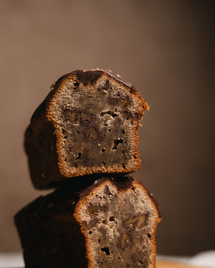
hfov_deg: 26.7
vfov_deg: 32.9
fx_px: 453
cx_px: 107
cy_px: 160
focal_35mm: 57
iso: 125
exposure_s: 1/200
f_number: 2.5
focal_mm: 50
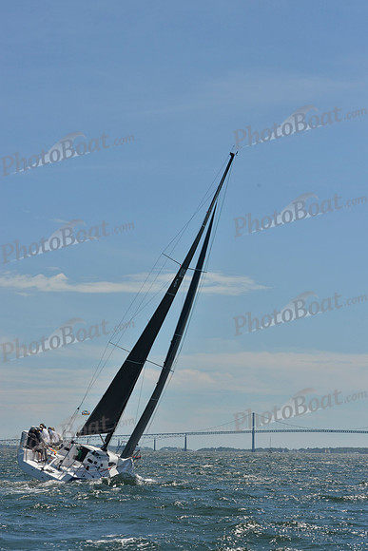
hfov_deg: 14.4
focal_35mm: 95
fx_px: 1456
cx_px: 184
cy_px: 276
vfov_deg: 21.5
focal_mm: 95
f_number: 11
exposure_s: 1/1250
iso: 280
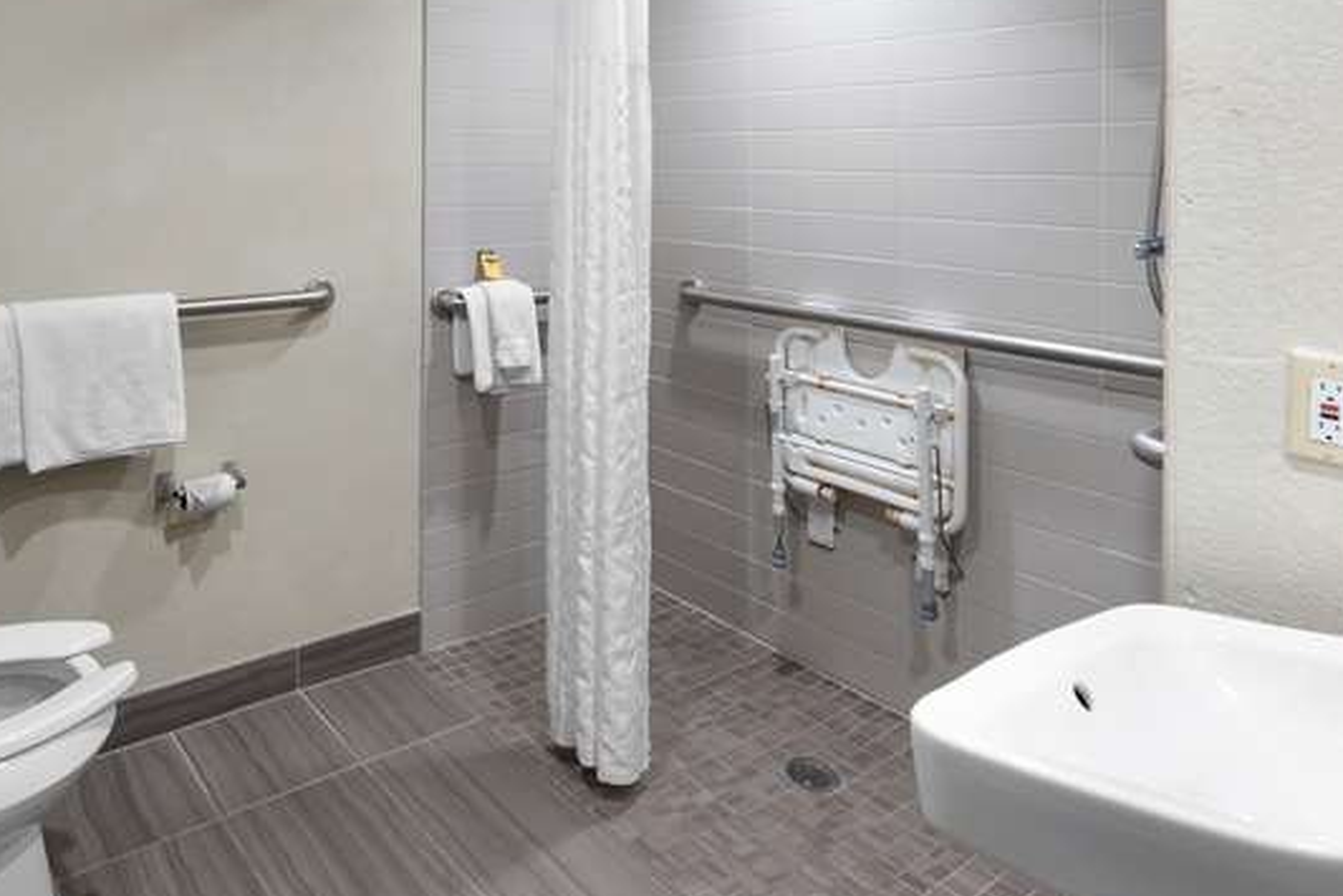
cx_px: 408
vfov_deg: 47.6
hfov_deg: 68.7
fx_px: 933
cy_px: 140
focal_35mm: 25
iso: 200
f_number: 8
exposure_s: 1/2.5
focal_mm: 13
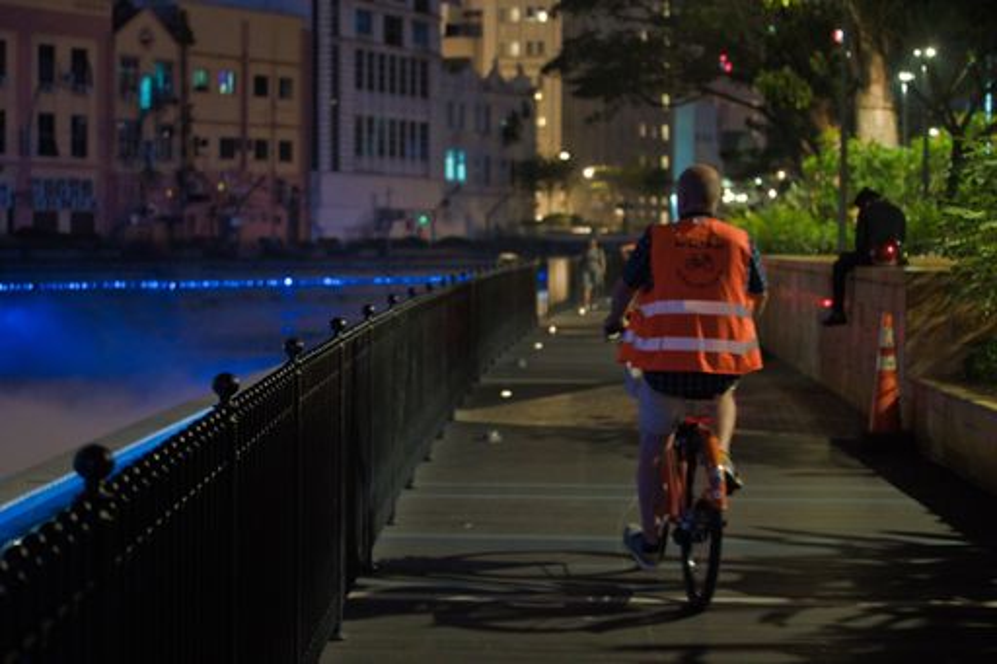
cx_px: 498
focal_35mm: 70
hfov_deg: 28.9
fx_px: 1938
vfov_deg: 19.4
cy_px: 332
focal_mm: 70
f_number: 4
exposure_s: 1/30
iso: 3200
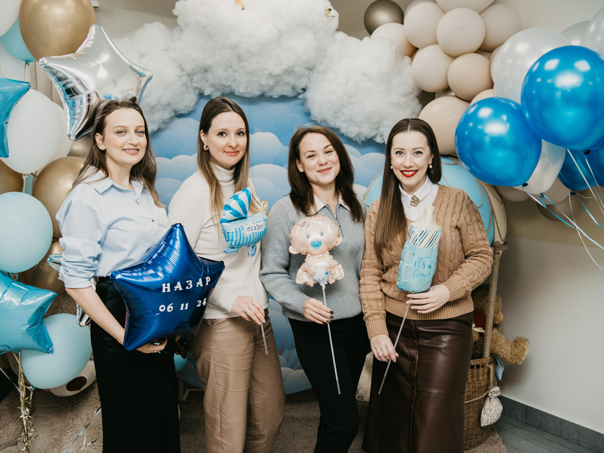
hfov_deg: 42.9
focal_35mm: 44
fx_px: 768
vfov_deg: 32.9
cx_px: 294
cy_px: 228
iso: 160
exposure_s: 1/160
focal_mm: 40
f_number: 4
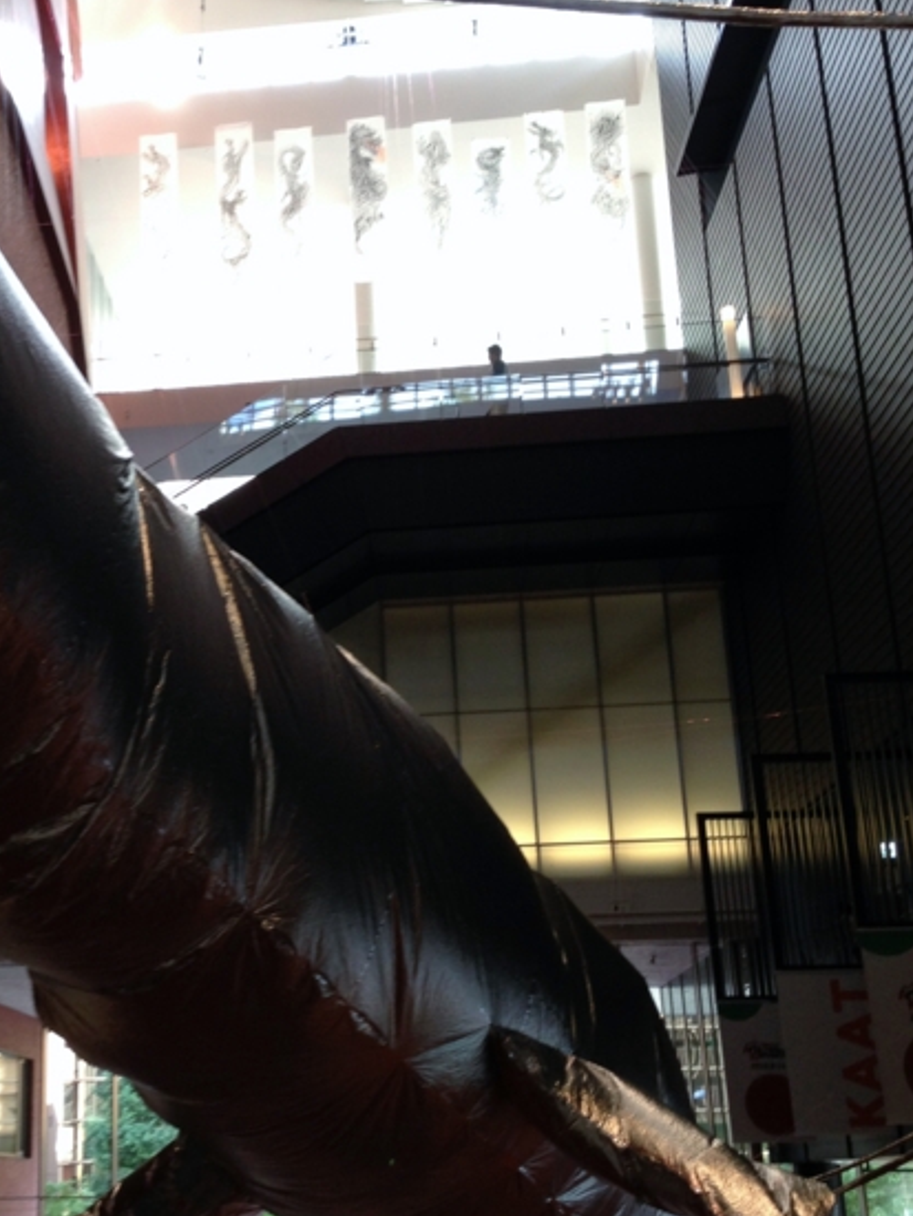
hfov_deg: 29.9
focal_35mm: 48
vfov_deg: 39.5
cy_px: 710
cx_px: 254
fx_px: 1687
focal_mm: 4.13
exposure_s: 1/60
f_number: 2.4
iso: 64
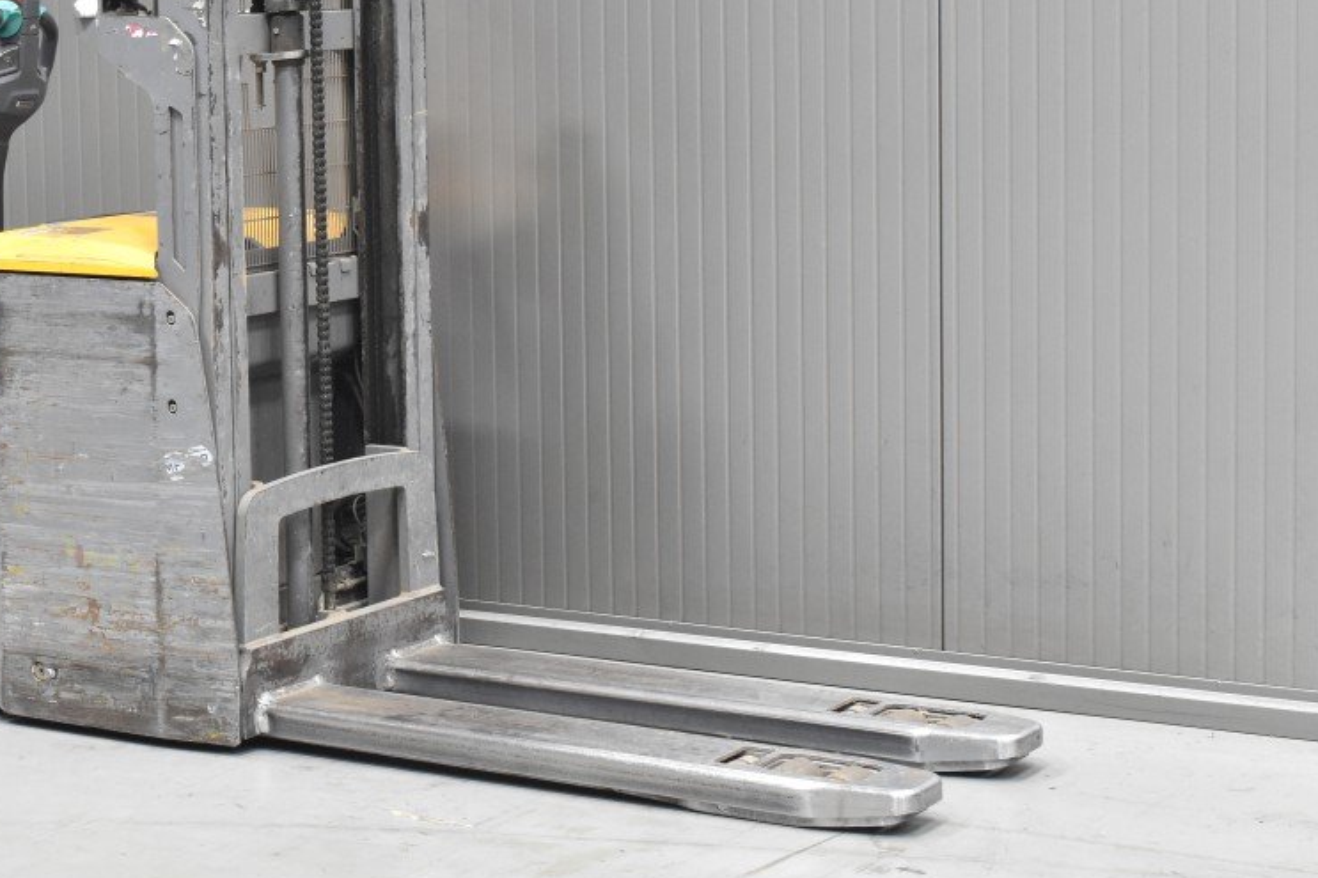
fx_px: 3104
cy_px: 278
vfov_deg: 16.1
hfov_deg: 23.8
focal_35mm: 85
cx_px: 385
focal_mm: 35
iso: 1600
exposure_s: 1/15
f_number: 7.1
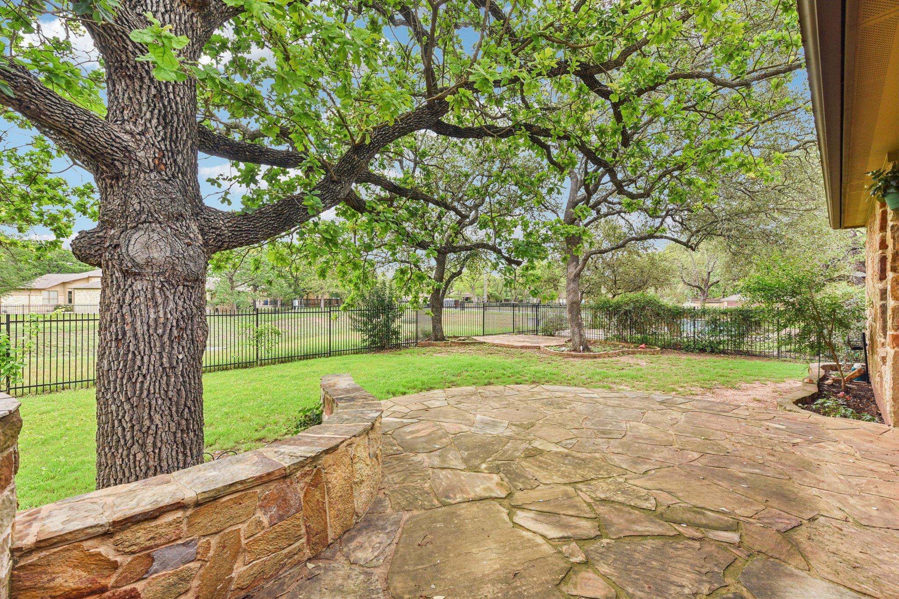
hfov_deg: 104.3
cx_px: 450
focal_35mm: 14
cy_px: 300
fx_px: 350
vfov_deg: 81.2
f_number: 8
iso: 100
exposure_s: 1/30
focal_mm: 14
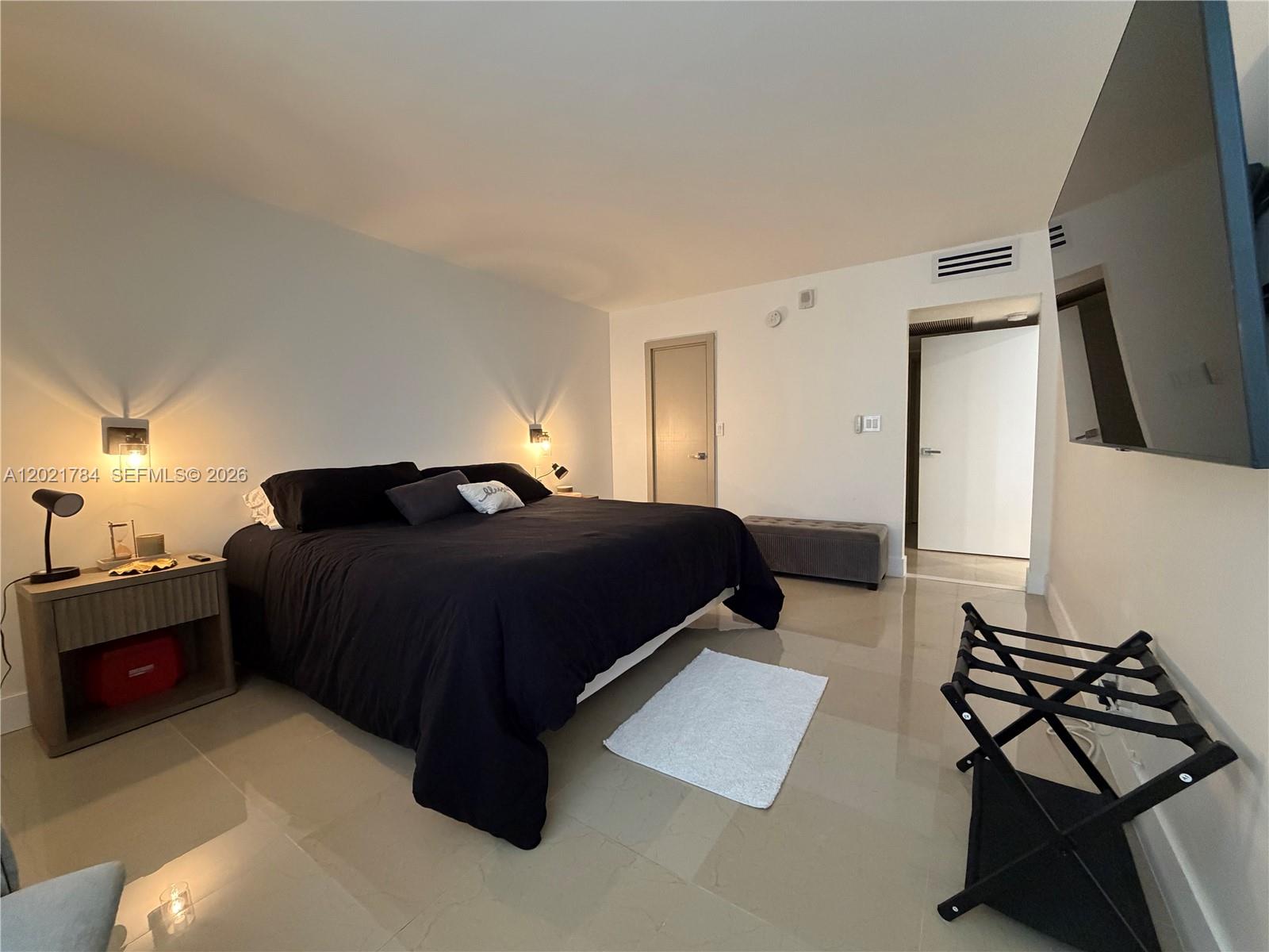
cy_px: 476
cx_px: 634
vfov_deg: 85.7
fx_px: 513
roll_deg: +0.9
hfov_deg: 102.1
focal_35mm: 14
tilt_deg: -4.1
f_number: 2.2
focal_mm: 2.22
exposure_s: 1/60
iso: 500
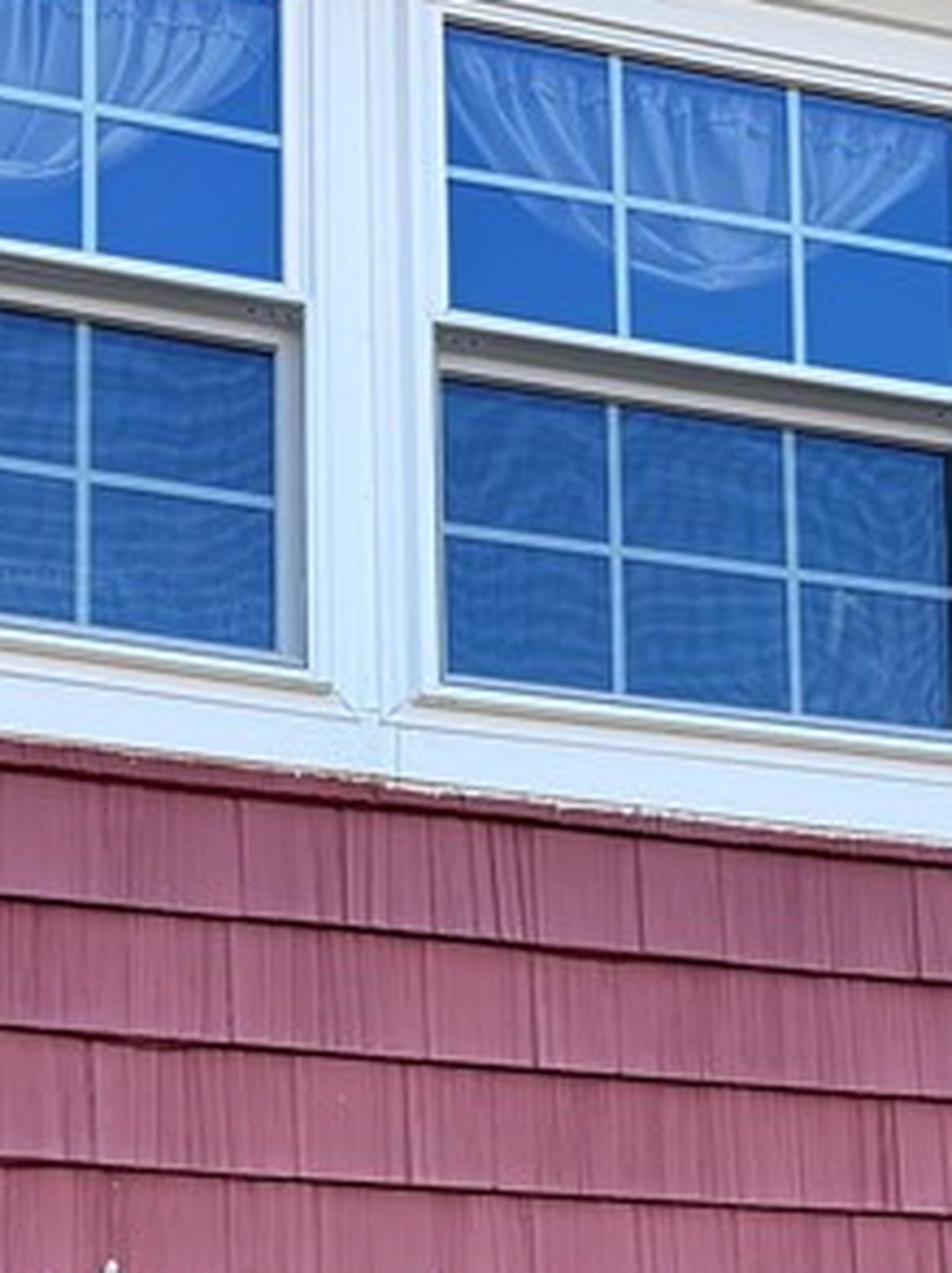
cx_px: 596
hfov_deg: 17.5
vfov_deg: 21.3
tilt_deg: +5.0
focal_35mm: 84
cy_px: 1612
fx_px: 3087
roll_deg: +0.7
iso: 80
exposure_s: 1/419
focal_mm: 6.76
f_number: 1.78
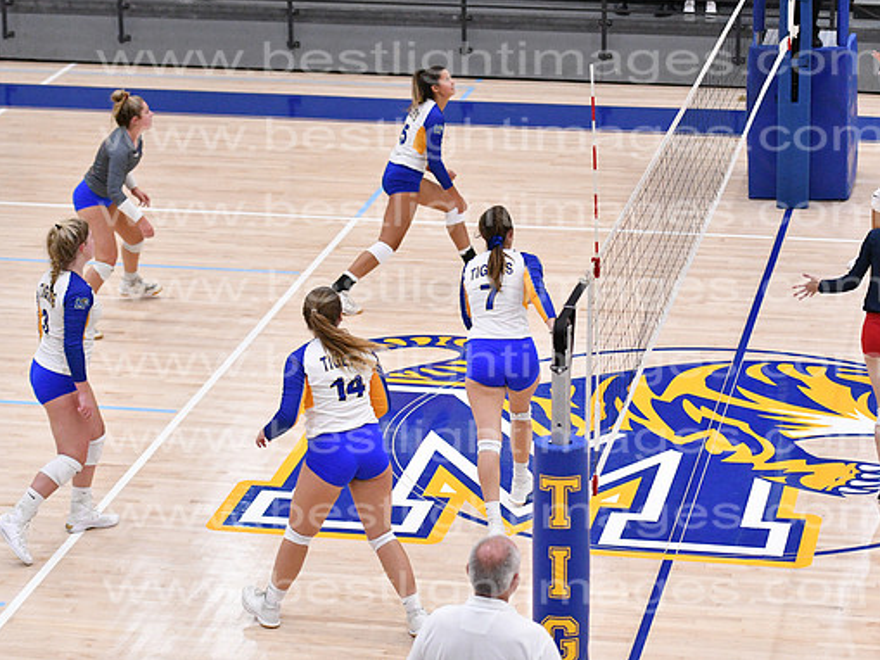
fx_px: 2924
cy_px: 327
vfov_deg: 12.9
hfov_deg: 17.1
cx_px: 496
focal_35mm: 115
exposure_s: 1/1000
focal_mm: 70
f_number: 3.2
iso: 6400
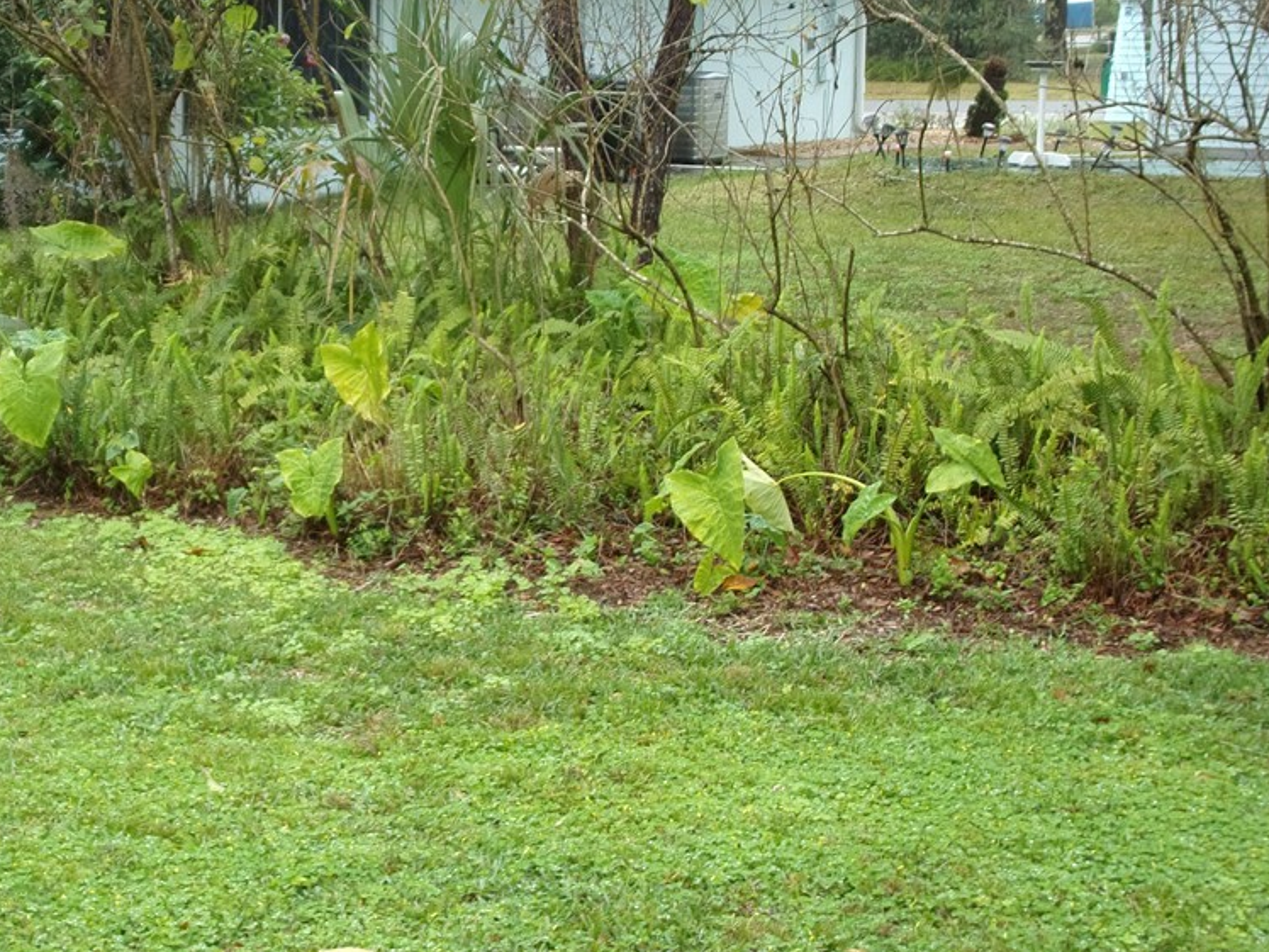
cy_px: 378
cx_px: 419
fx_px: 2310
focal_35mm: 63
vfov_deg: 23.2
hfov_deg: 30.5
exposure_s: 1/42
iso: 80
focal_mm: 8.3
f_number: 4.1
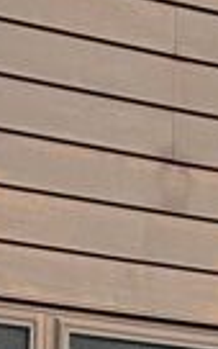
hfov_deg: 10.3
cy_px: 337
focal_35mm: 125
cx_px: 280
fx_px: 1188
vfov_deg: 16.4
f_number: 1.78
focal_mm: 6.76
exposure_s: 1/4049
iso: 80
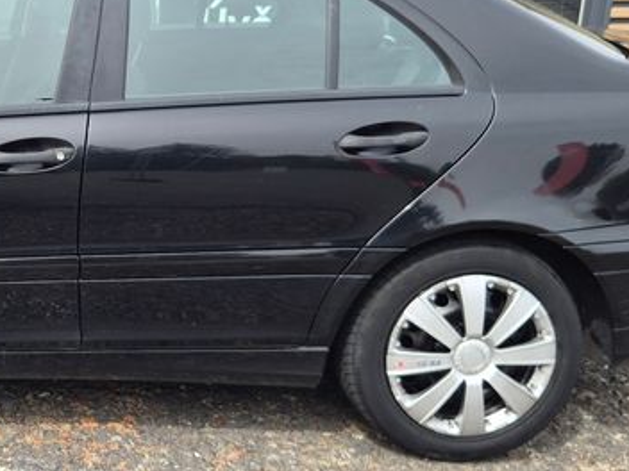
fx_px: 1217
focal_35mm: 67
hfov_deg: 26.8
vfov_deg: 21.8
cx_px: -52
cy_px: 159
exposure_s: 1/586
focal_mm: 5.4
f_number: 1.8
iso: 25
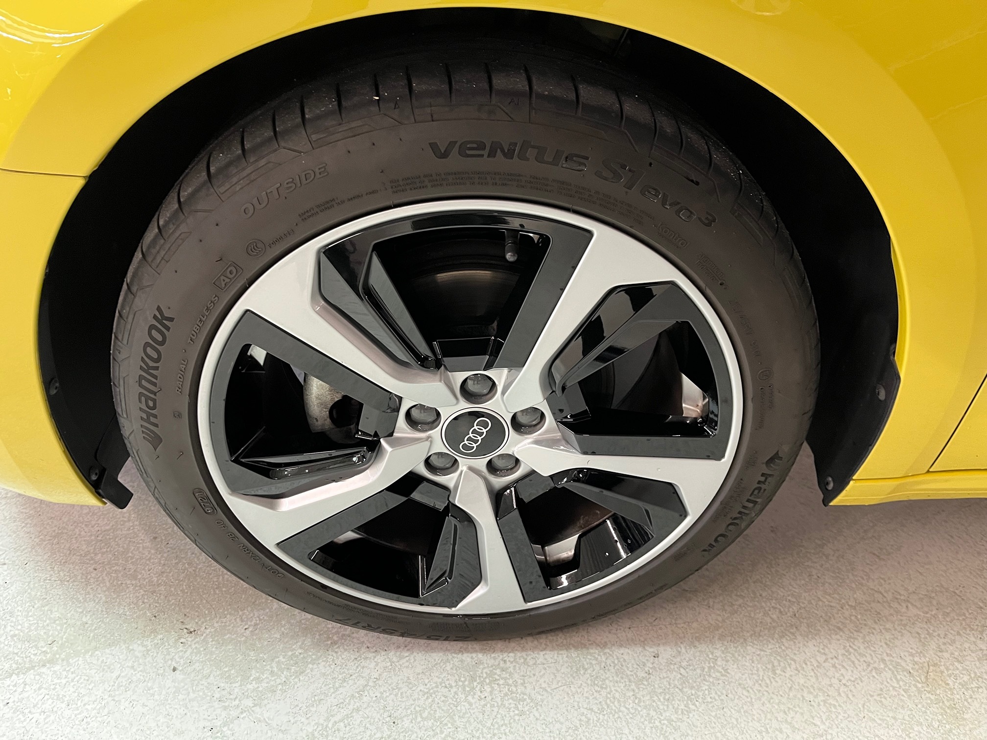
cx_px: 494
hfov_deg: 67.3
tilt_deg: -37.0
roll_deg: -4.5
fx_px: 741
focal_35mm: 26
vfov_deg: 53.1
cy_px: 370
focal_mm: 5.1
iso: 320
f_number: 1.6
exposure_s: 1/50
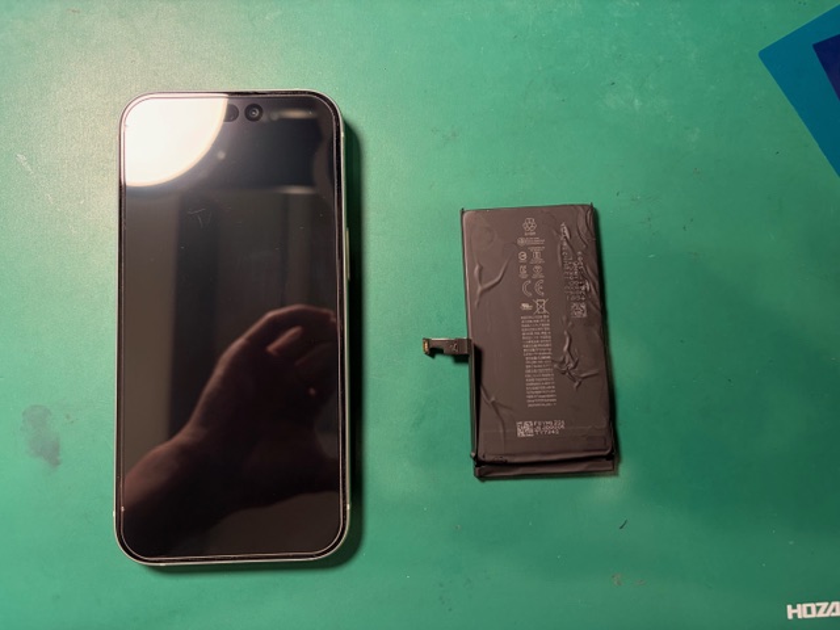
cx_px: 420
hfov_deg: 67.3
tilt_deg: -83.9
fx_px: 631
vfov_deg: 53.1
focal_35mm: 26
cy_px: 315
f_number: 1.6
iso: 125
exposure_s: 1/60
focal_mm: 5.96
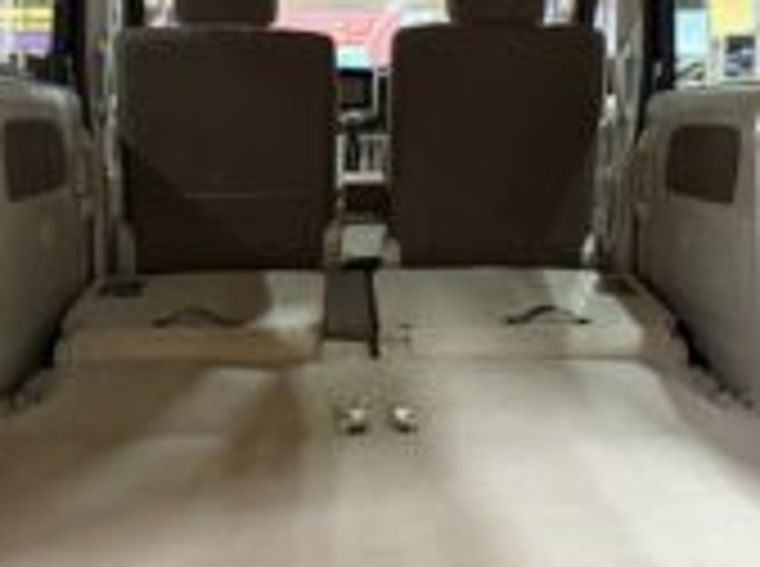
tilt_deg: -4.3
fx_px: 1183
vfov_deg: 26.8
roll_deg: +0.6
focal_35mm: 54
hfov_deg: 35.6
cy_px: 182
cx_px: 396
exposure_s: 1/33
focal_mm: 5.96
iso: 500
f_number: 1.6
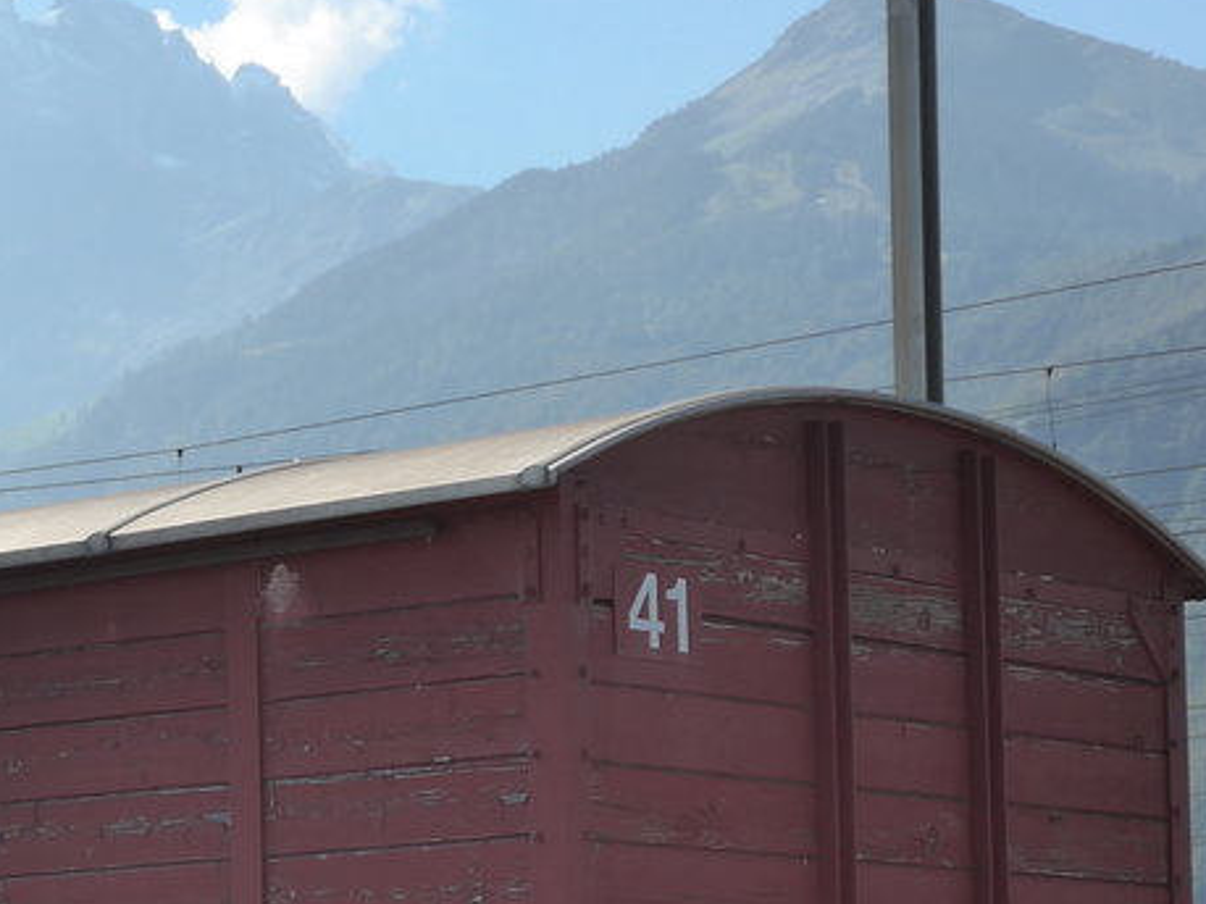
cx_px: 11
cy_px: 996
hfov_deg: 14.3
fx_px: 4737
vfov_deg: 10.8
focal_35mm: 136
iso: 160
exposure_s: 1/1300
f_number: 3.3
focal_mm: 10.7
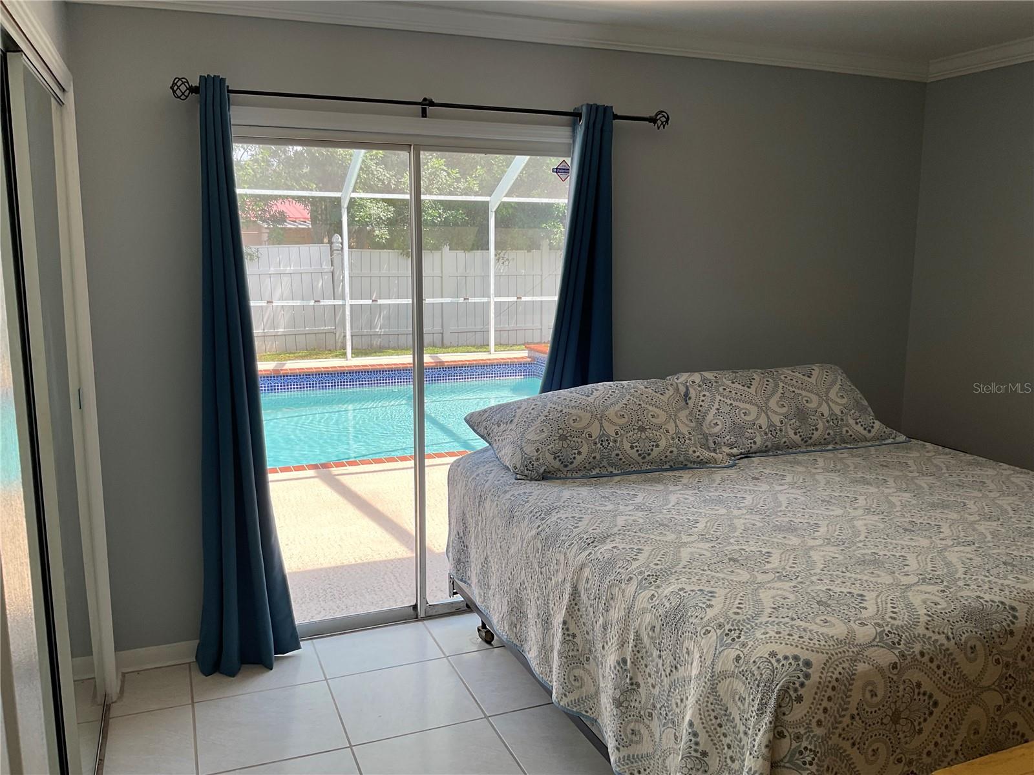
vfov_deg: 48.2
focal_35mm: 29
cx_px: 517
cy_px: 388
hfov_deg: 61.7
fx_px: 866
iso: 16
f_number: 1.8
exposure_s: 1/140
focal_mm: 3
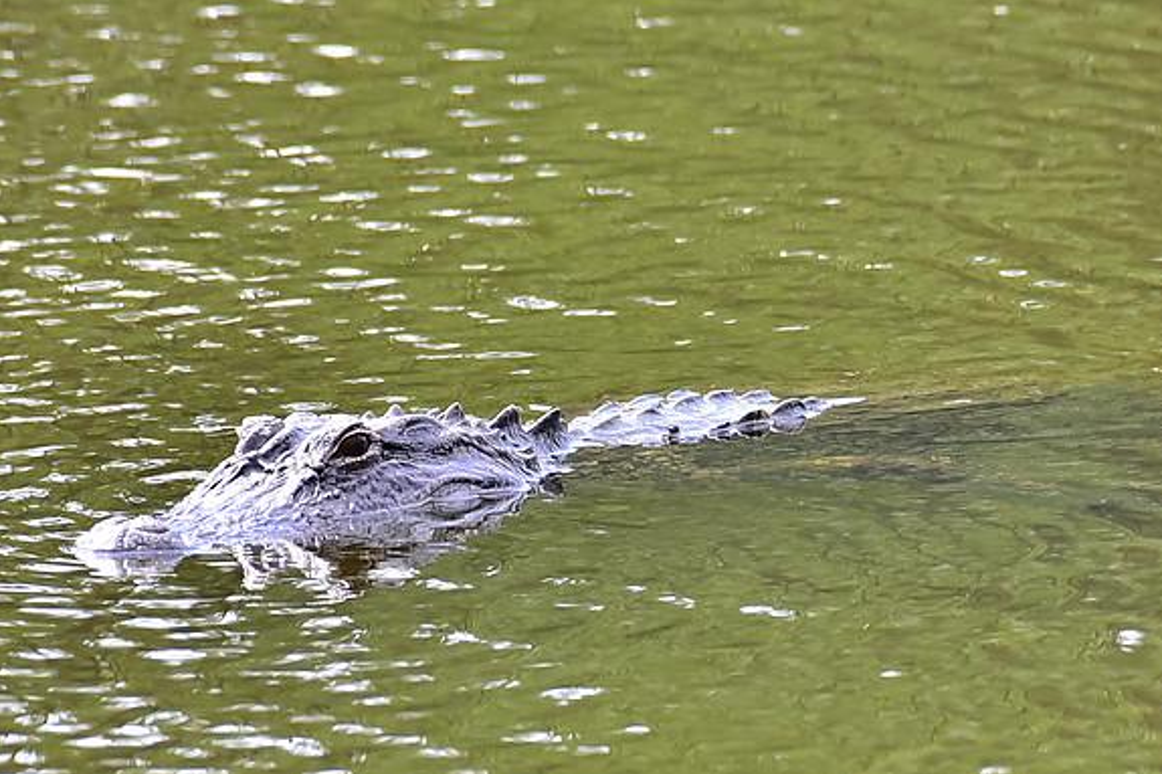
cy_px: 386
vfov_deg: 2.7
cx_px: 582
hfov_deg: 4.1
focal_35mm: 504
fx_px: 16262
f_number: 8
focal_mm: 500
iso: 400
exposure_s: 1/500
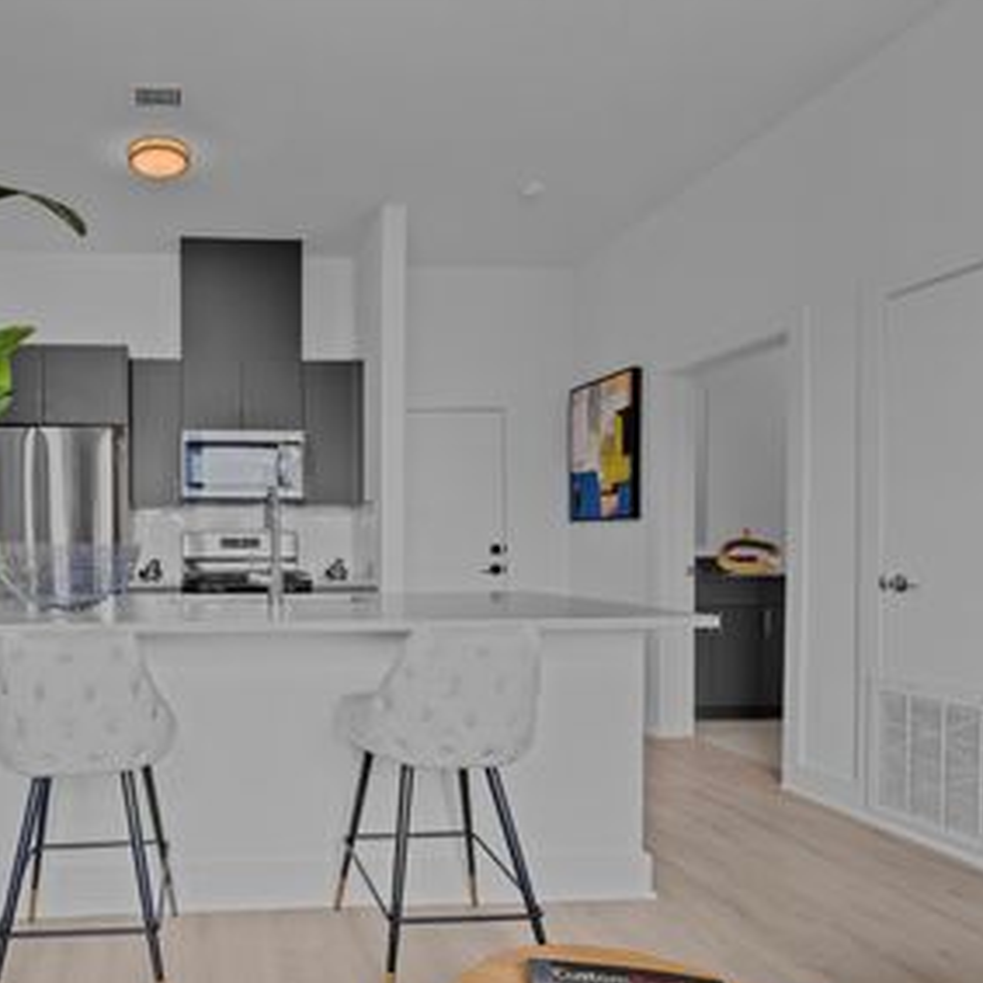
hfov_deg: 66.5
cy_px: 551
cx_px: 219
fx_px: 675
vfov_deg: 71.9
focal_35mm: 21
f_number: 8
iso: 250
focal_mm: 14
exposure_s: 1/3
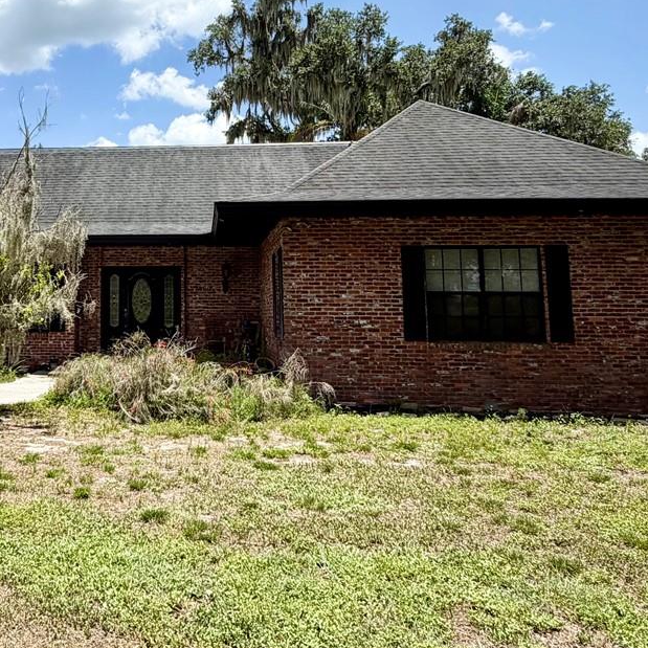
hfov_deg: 48.3
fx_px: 678
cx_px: 133
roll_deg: -0.2
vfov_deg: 50.5
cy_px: 237
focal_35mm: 32
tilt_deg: +6.2
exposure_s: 1/799
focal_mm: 2.22
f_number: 2.2
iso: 20
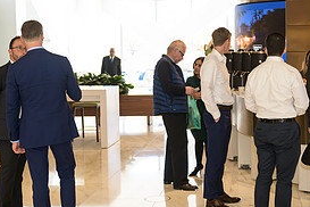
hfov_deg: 29.0
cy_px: 92
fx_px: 586
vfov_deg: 20.0
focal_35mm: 68
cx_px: 251
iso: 400
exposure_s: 1/125
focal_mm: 32
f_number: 3.2
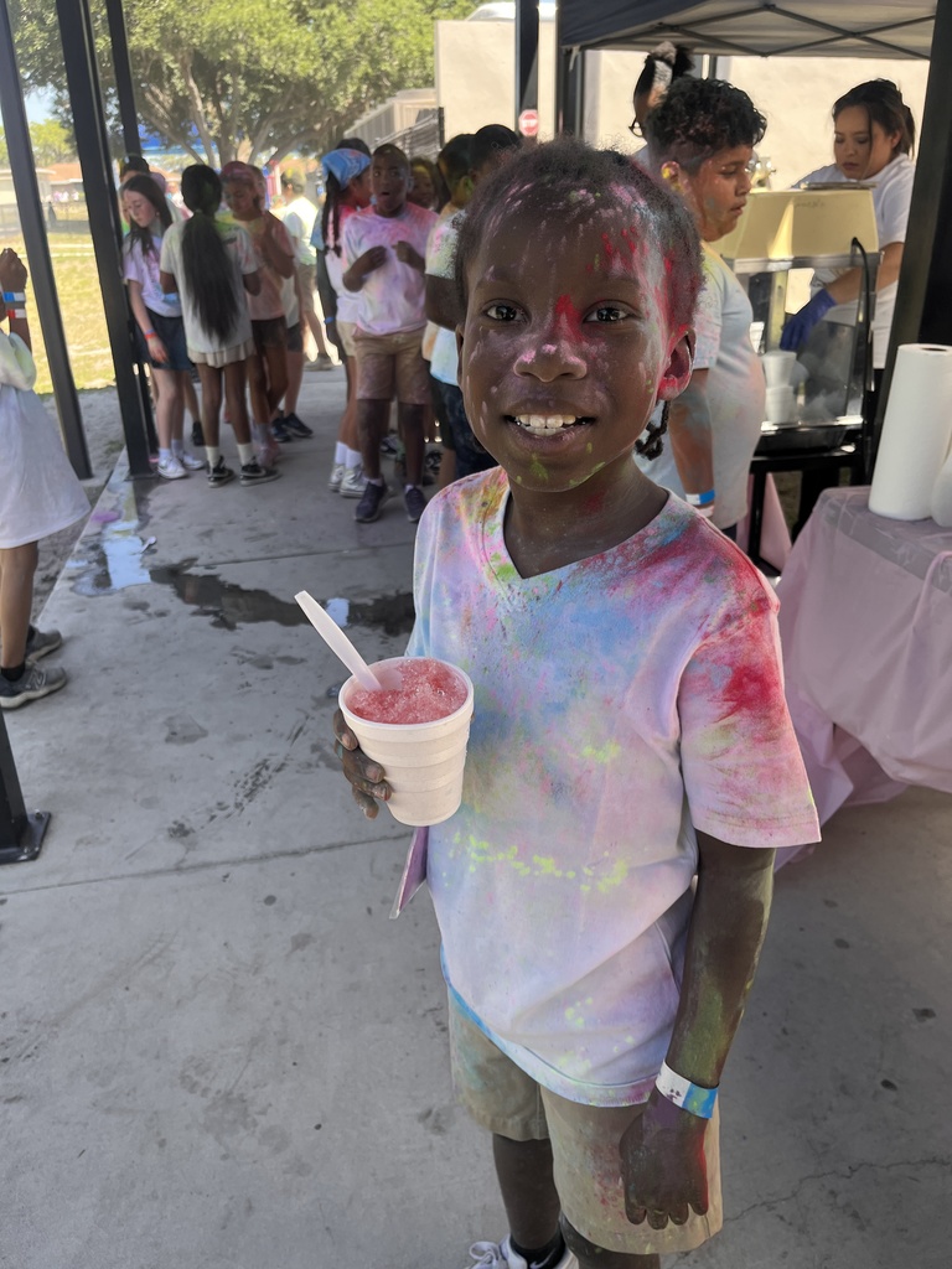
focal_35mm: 26
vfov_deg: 67.3
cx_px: 476
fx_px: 953
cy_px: 634
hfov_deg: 53.1
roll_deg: +1.9
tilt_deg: -24.0
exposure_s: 1/418
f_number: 1.6
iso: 50
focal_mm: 5.1
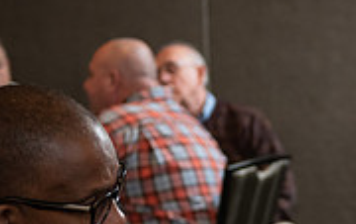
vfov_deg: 7.9
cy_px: 294
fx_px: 1593
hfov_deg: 12.4
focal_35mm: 164
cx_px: 447
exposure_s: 1/200
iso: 1000
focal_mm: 50
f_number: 3.2
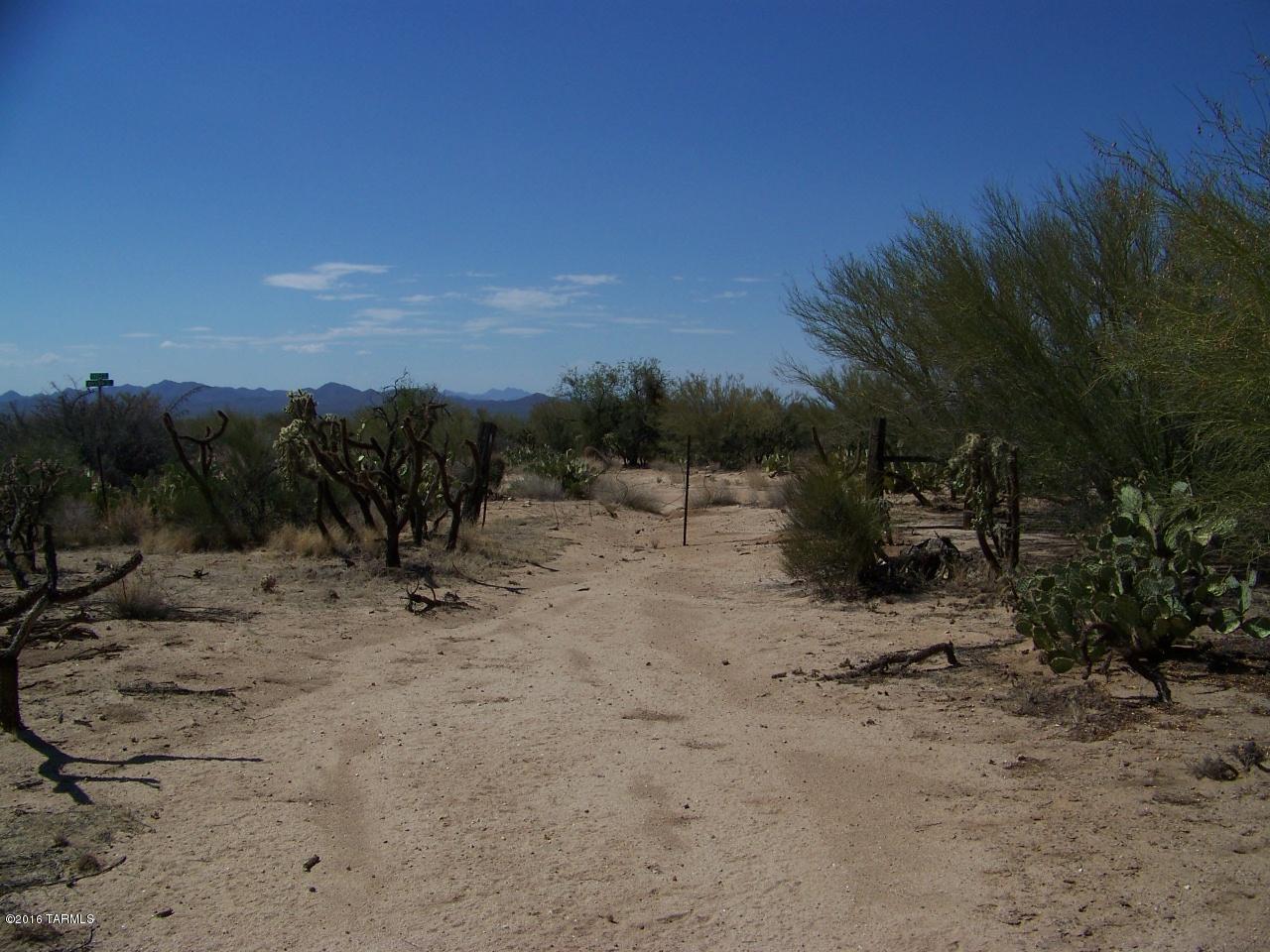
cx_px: 635
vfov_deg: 39.7
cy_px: 476
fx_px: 1321
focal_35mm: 36
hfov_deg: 51.4
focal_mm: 5.85
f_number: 4
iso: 64
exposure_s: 1/1600
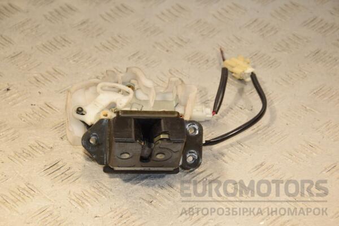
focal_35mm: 105
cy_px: 113
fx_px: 989
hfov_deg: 19.5
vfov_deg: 13.0
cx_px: 170
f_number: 7.1
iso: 800
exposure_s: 1/200
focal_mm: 70
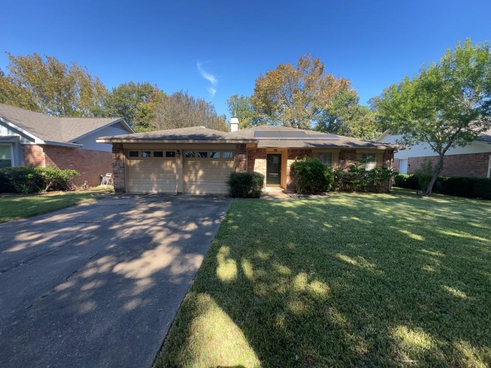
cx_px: 246
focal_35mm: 13
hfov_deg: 106.2
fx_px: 184
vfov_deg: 89.9
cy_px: 184
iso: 32
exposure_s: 1/338
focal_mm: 1.57
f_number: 1.8
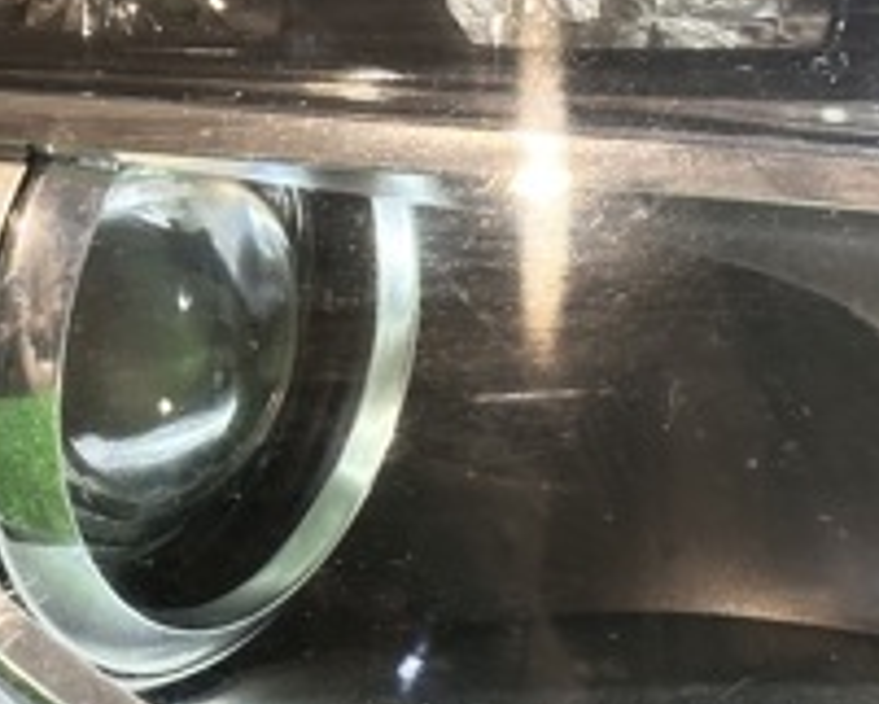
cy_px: 278
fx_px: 3878
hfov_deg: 12.8
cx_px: 114
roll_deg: +1.4
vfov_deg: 10.4
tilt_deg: -12.2
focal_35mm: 149
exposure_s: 1/40
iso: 400
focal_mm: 6.86
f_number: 1.78
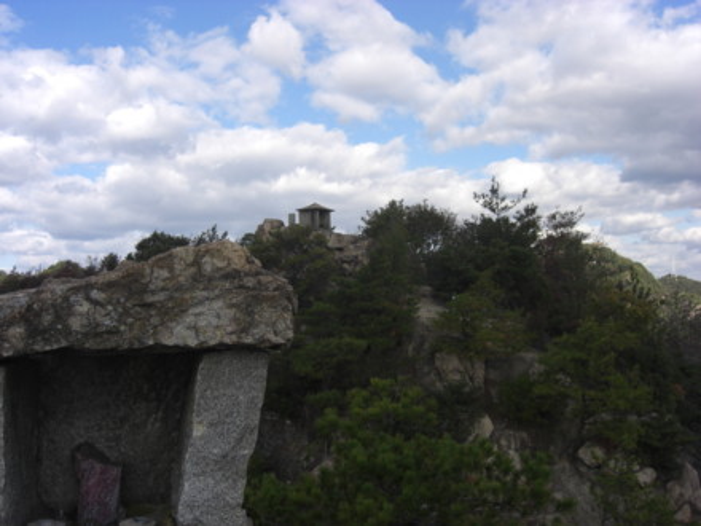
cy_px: 263
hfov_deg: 49.0
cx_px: 350
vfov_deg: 37.7
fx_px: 770
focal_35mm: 38
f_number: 4
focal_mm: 7.9
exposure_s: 1/640
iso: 80
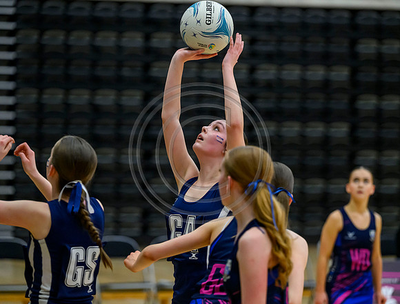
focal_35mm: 180
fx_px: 2092
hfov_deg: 10.9
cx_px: 228
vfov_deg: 8.3
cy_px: 152
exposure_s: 1/800
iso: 6400
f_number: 3.5
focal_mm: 165
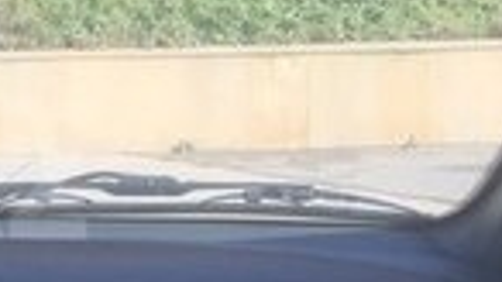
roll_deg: +1.1
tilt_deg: -8.3
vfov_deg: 8.5
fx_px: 1903
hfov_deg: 14.0
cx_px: -265
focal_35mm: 143
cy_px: 187
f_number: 2.2
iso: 32
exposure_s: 1/482
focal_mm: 4.15
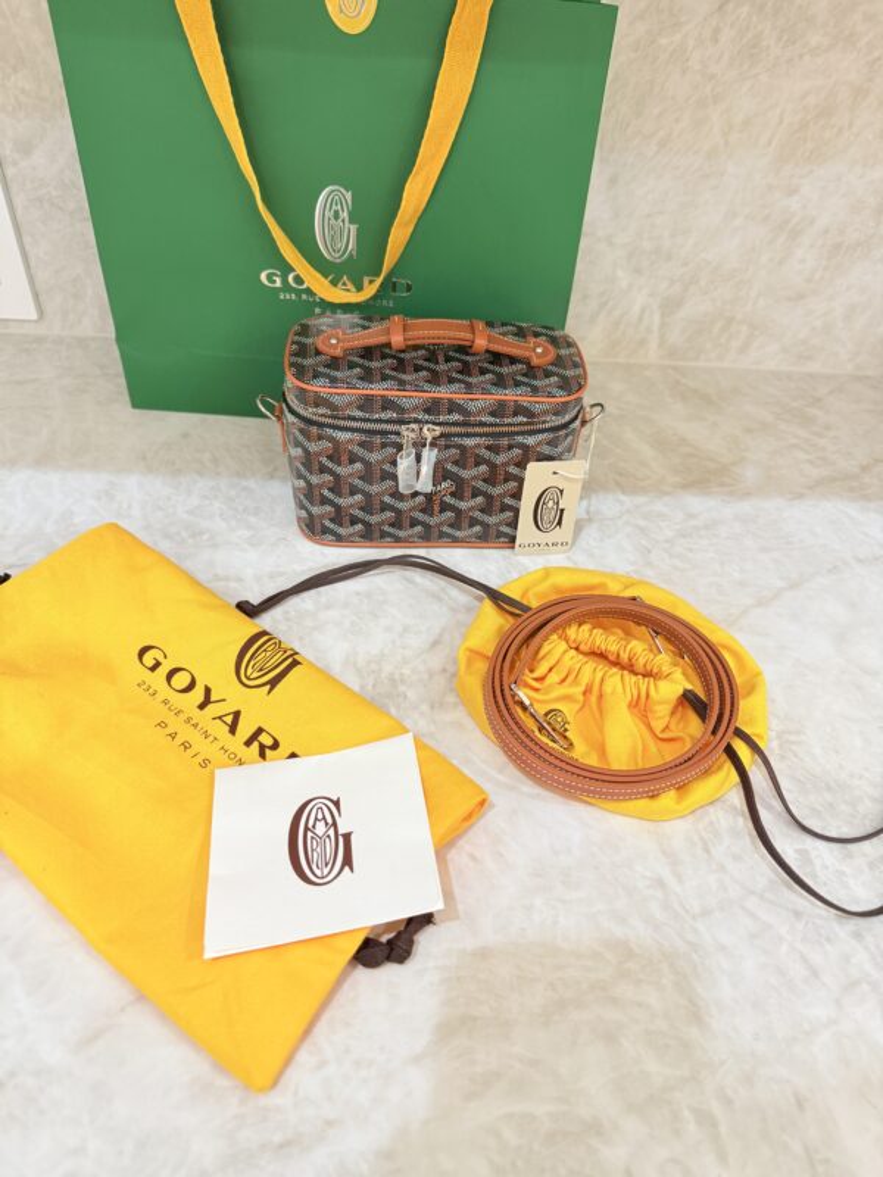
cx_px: 442
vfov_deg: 71.6
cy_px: 588
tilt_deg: -43.4
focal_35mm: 24
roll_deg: -5.6
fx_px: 816
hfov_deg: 56.8
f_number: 1.78
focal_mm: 6.76
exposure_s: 1/60
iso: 160
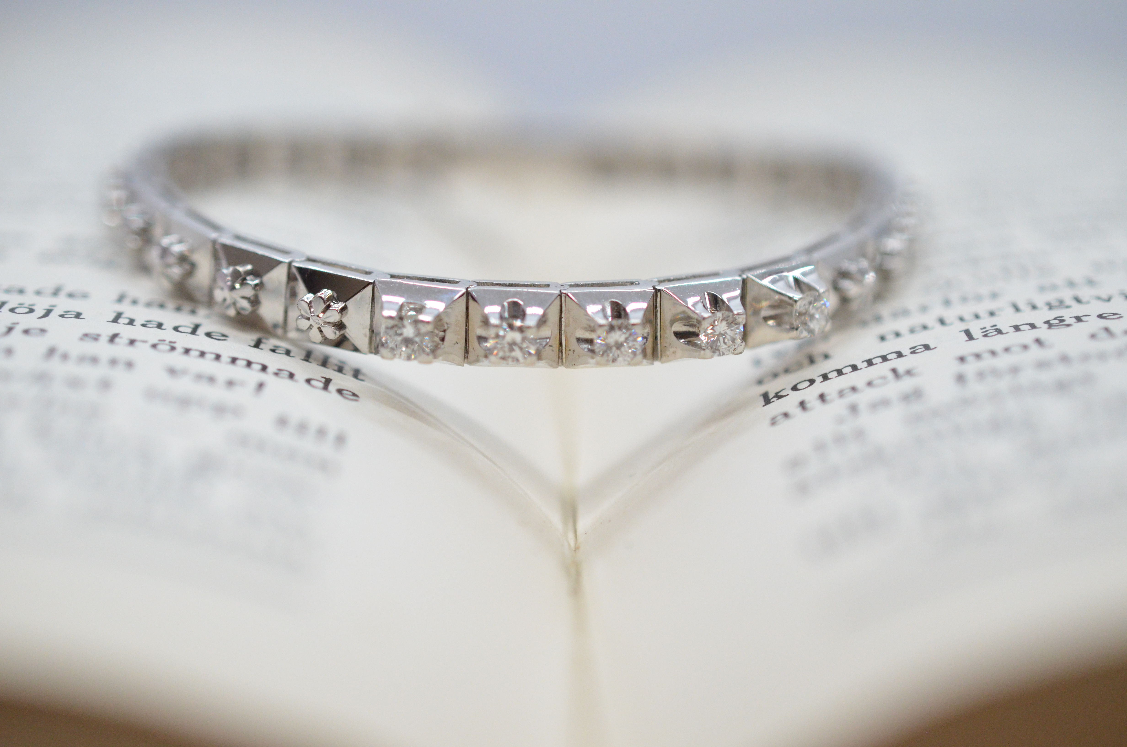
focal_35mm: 60
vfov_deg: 22.5
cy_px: 374
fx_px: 1874
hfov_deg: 33.5
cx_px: 564
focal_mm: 40
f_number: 4
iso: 2500
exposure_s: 1/2500
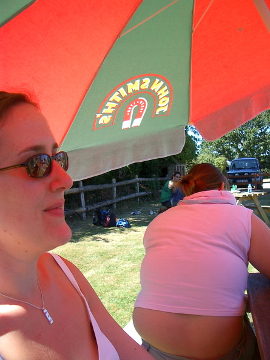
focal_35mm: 35
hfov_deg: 40.7
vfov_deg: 52.6
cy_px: 180
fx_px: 364
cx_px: 135
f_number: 2.6
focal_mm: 5.8
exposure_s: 1/320
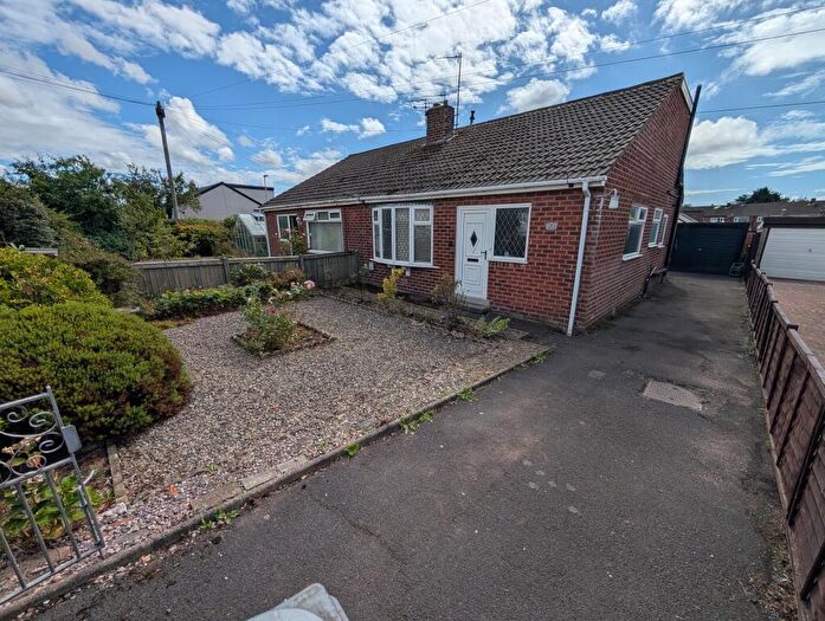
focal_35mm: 12
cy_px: 310
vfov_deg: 94.7
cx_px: 412
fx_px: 286
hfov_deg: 110.4
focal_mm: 2.02
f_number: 1.7
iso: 54
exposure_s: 1/8333
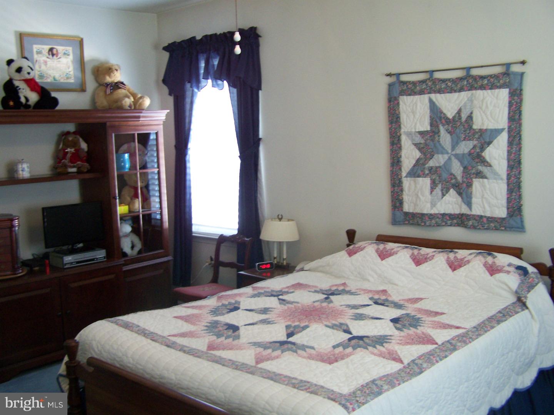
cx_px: 277
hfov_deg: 49.0
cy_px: 208
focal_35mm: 38
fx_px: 608
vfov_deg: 37.7
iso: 160
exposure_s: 1/10
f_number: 2.8
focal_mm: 6.3
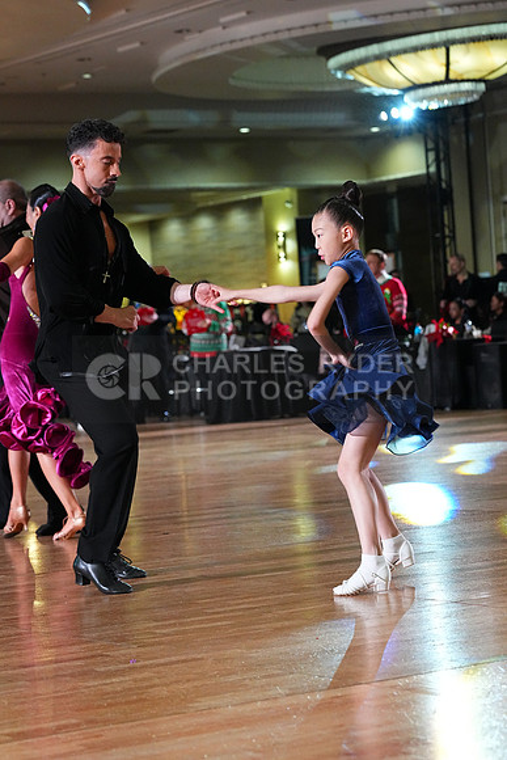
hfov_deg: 13.7
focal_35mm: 100
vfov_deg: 20.4
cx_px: 254
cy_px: 380
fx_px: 2111
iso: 8000
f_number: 5.6
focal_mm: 100
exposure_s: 1/400
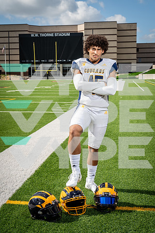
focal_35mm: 52
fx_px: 336
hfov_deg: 26.0
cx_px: 78
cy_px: 116
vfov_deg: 38.2
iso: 125
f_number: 8
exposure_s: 1/250
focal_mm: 52
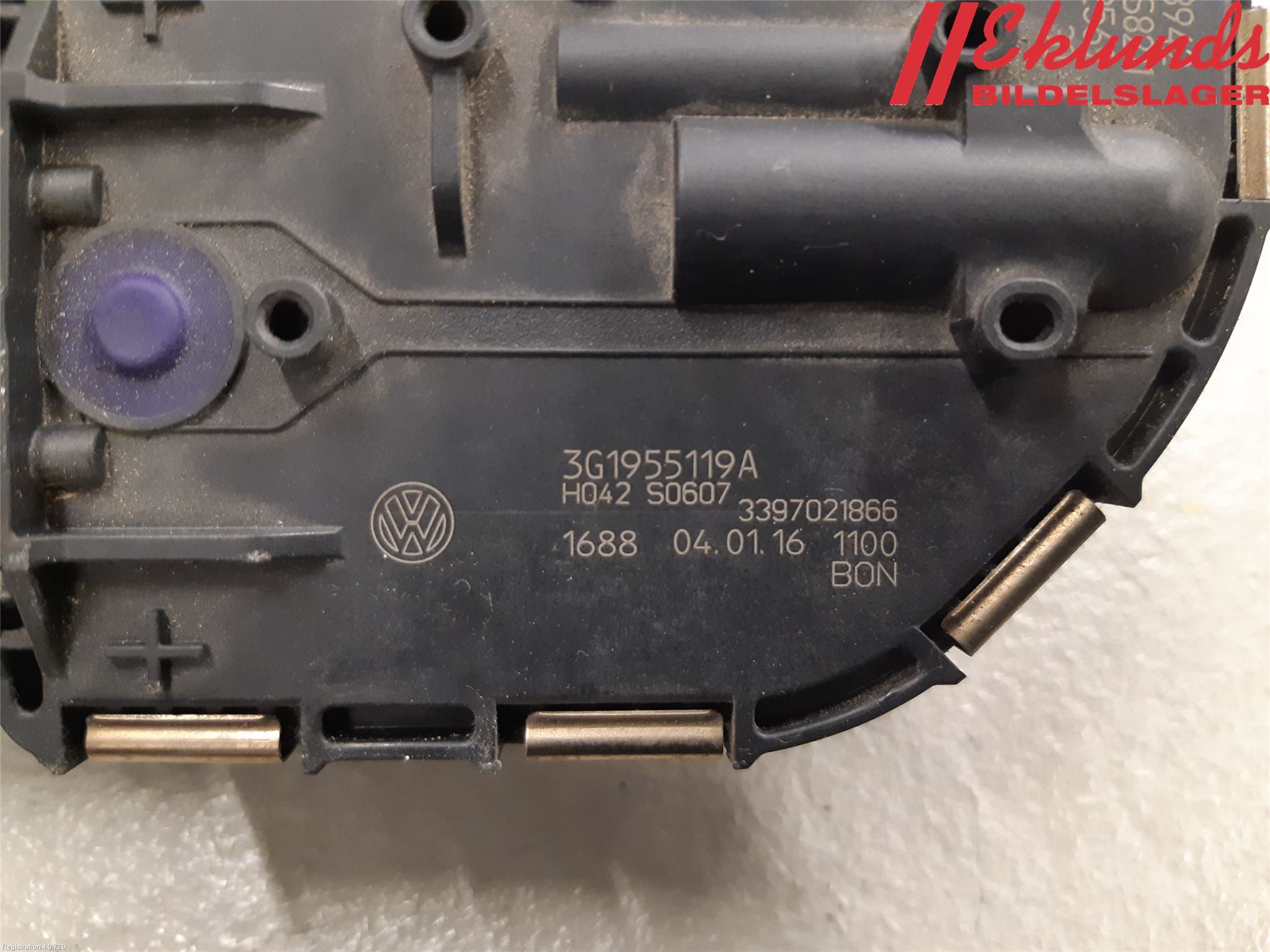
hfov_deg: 67.3
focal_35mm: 26
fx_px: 954
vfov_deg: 53.1
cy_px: 476
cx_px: 635
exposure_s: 1/25
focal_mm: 3.93
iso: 250
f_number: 1.7
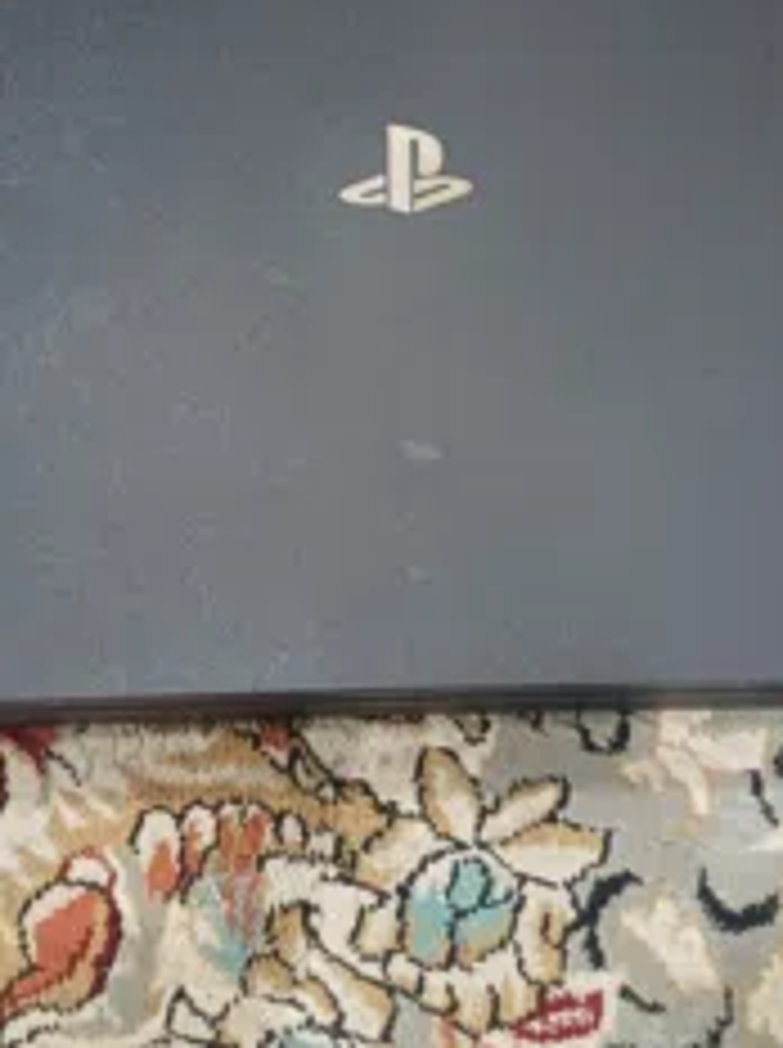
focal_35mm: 43
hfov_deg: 33.5
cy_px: 261
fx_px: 1300
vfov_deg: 42.5
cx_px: 405
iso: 640
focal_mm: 4.65
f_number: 1.8
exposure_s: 1/25
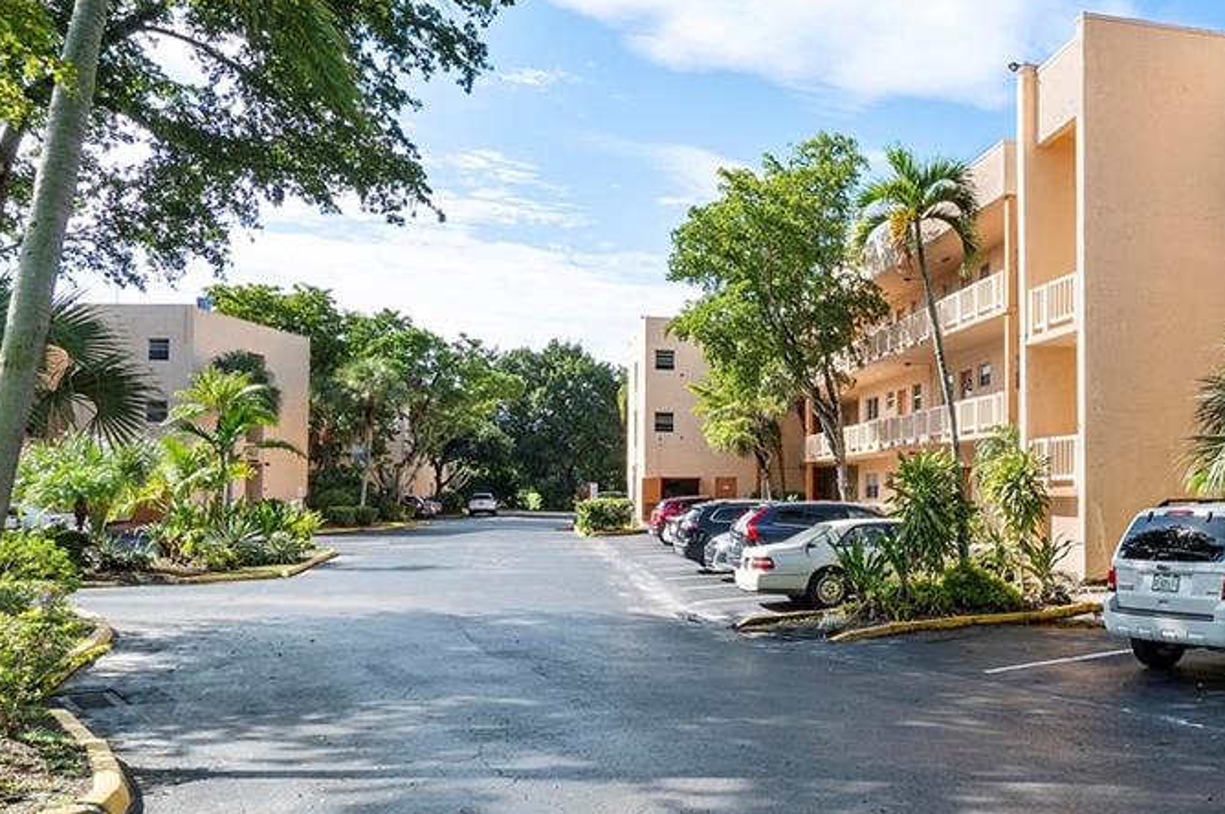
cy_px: 225
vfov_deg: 53.0
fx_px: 782
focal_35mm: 23
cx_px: 886
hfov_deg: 72.0
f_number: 11
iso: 100
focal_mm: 10
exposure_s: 1/100
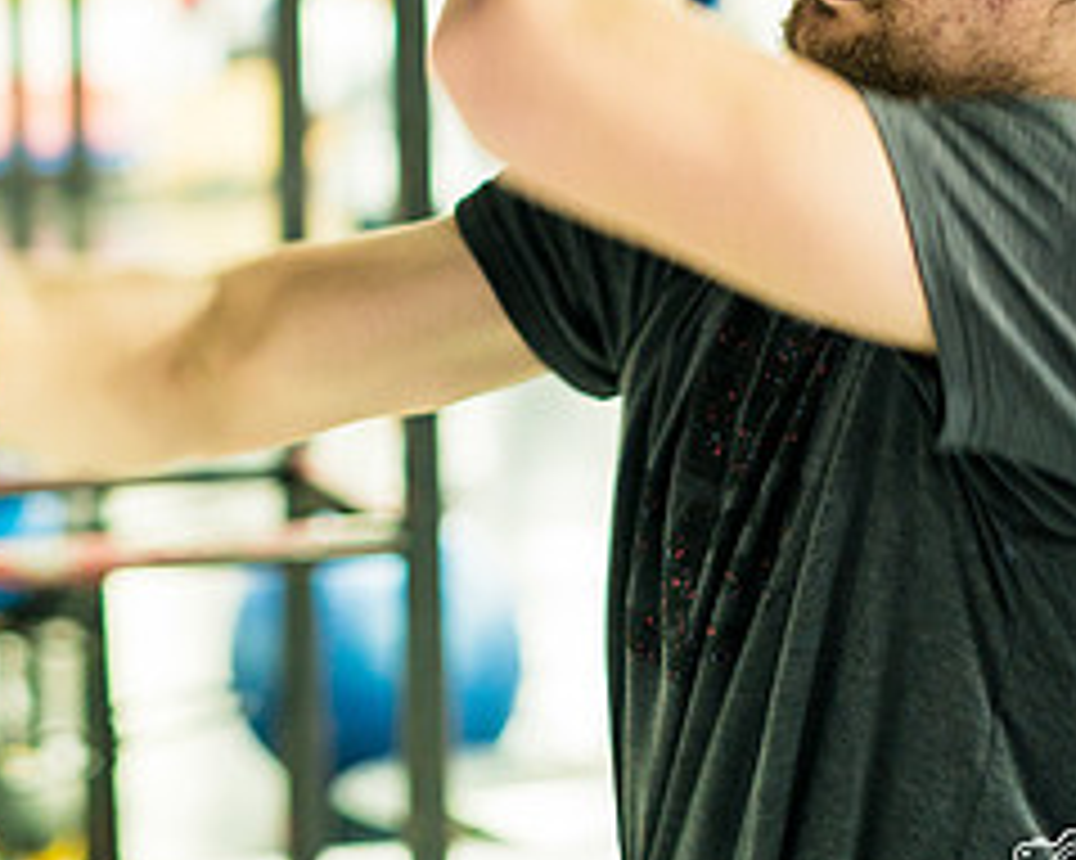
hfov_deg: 16.7
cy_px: 65
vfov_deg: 13.4
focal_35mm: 114
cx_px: 122
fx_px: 3629
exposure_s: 1/80
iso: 1600
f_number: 1.8
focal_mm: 50
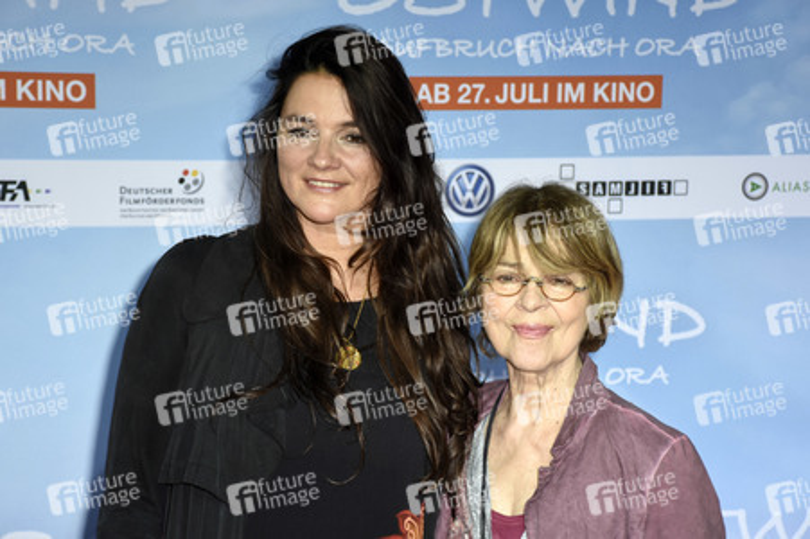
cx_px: 405
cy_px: 270
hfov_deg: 18.2
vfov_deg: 12.2
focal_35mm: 112
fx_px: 2529
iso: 400
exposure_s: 1/160
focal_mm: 75
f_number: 5.6
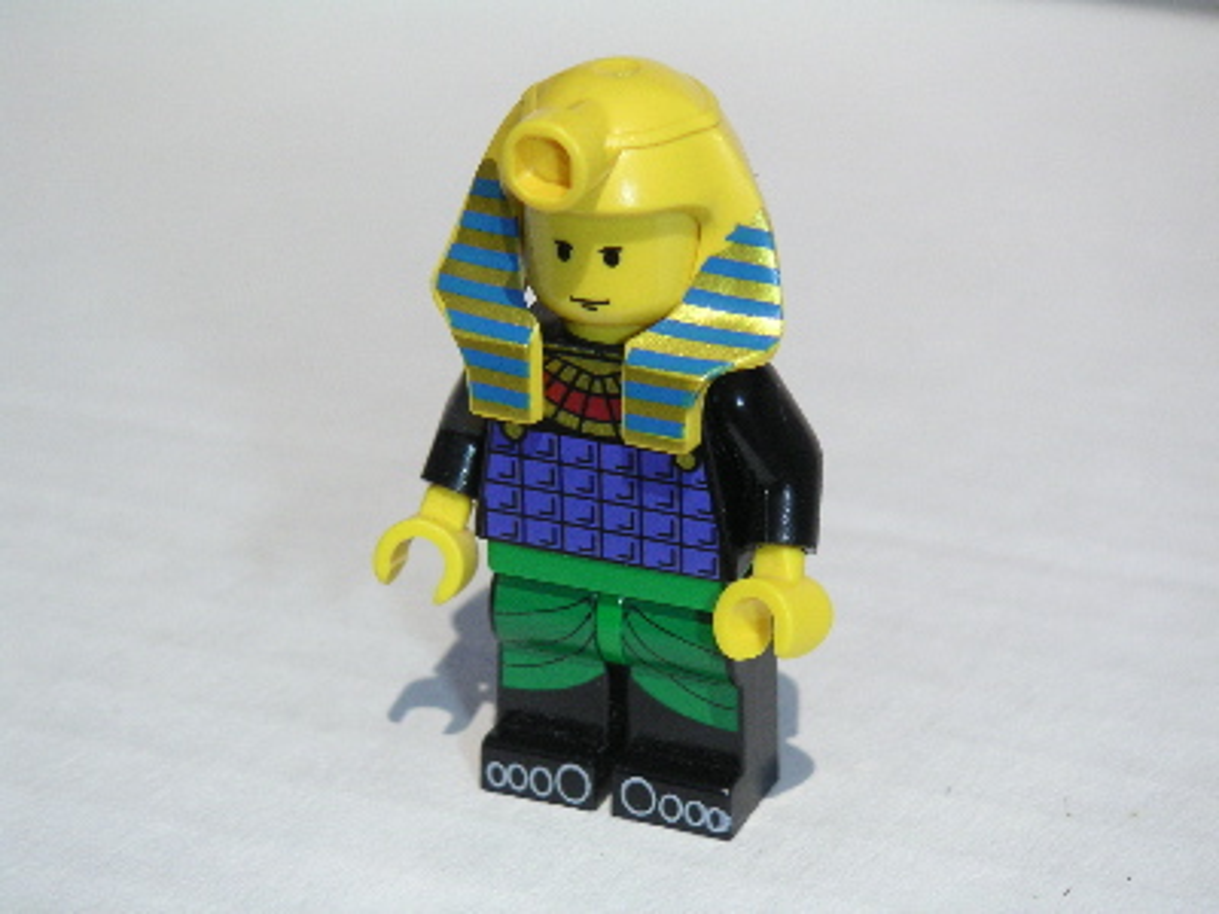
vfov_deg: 13.3
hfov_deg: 17.7
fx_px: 3909
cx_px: 610
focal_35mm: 111
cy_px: 457
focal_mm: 17.1
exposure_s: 1/1000
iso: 160
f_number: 8
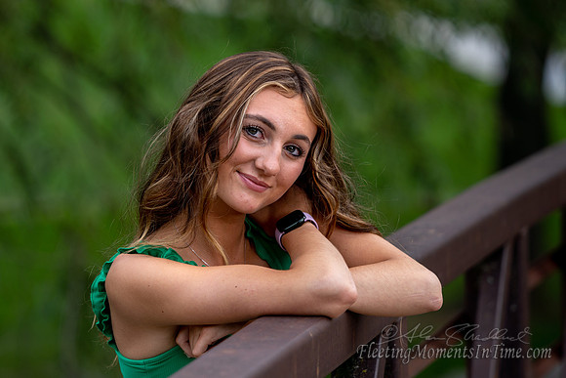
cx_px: 283
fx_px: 3145
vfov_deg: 6.9
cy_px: 189
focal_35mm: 200
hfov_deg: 10.3
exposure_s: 1/250
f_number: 4
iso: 100
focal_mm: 200
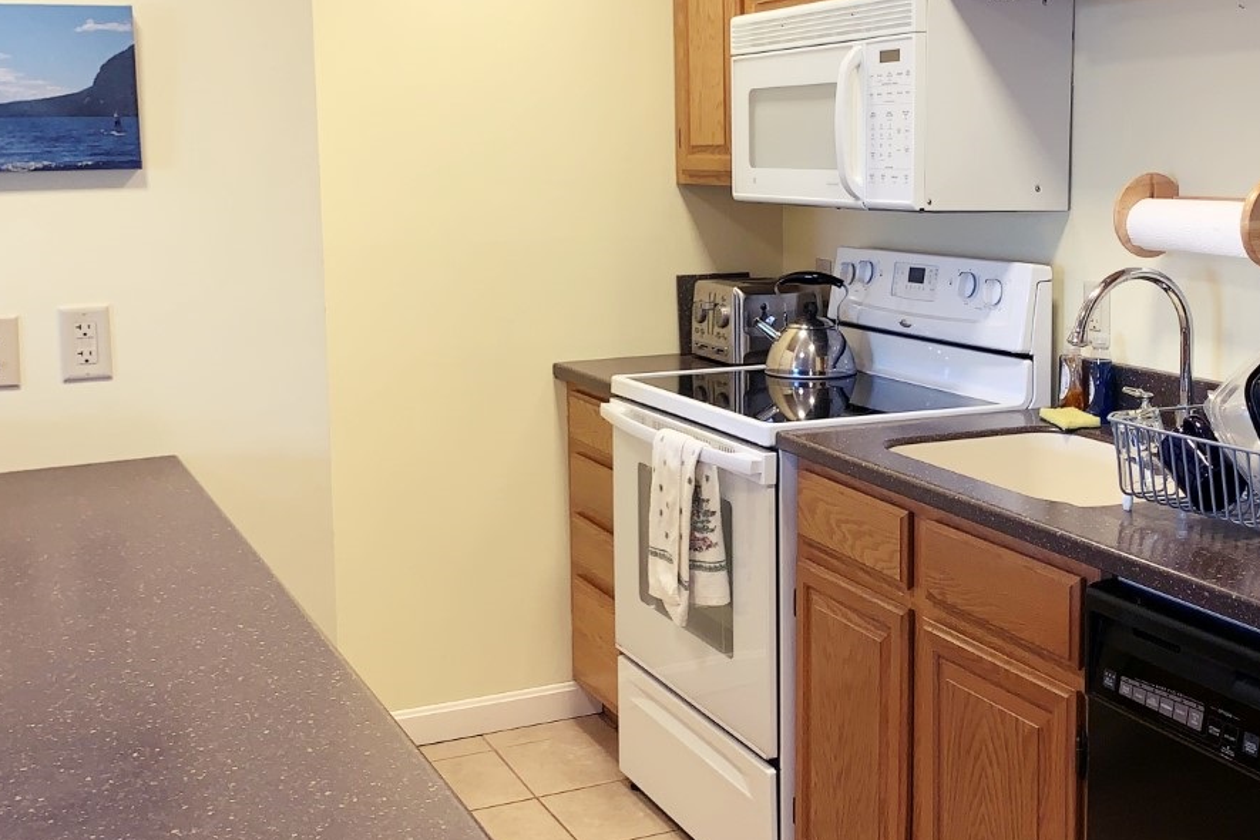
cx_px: 757
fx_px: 1540
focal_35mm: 44
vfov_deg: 30.4
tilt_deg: -6.7
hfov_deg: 44.3
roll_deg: +0.4
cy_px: 330
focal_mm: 4.25
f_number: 1.8
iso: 25
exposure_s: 1/22
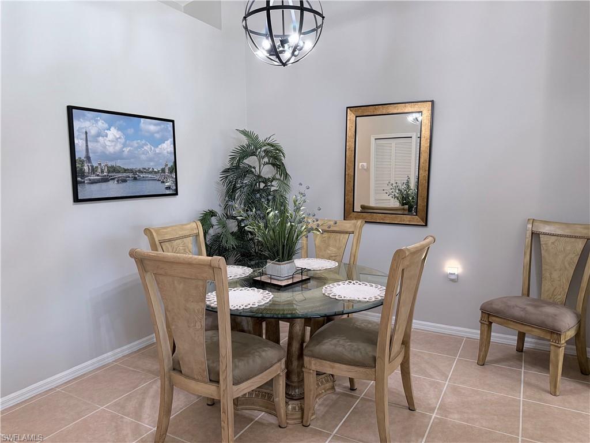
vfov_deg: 56.8
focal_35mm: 24
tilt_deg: -5.7
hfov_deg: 71.6
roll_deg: +0.1
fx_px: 409
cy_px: 222
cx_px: 295
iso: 320
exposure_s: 1/120
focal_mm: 6.76
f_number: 1.78
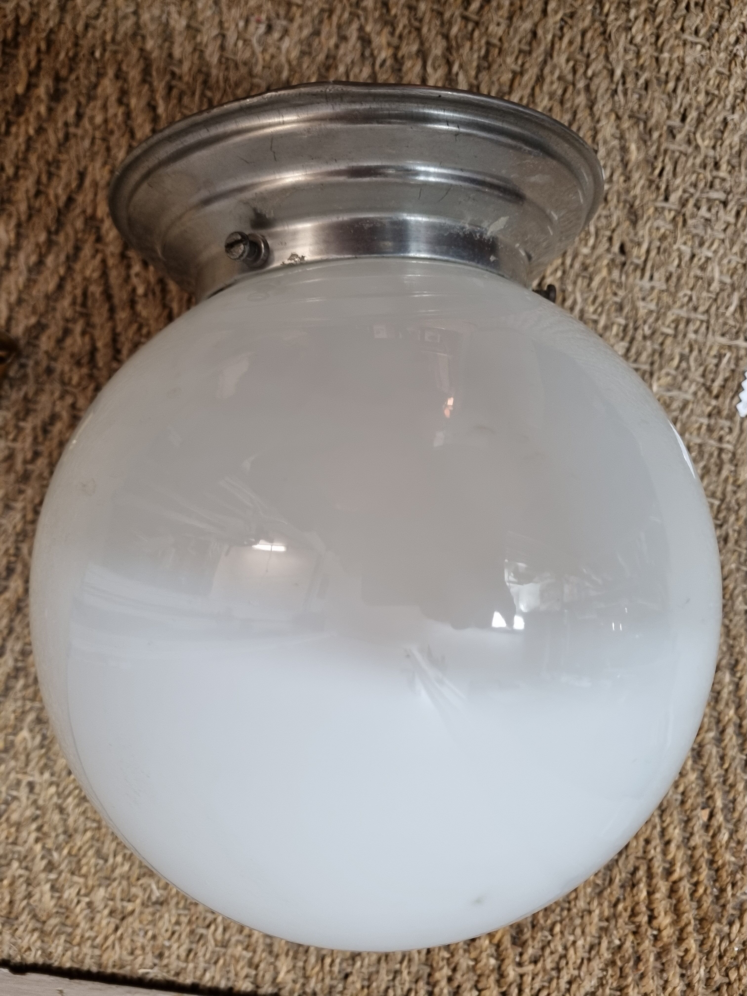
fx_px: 748
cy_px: 498
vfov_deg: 67.3
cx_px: 374
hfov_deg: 53.1
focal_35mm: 26
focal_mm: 5.4
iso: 200
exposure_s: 1/50
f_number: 1.8
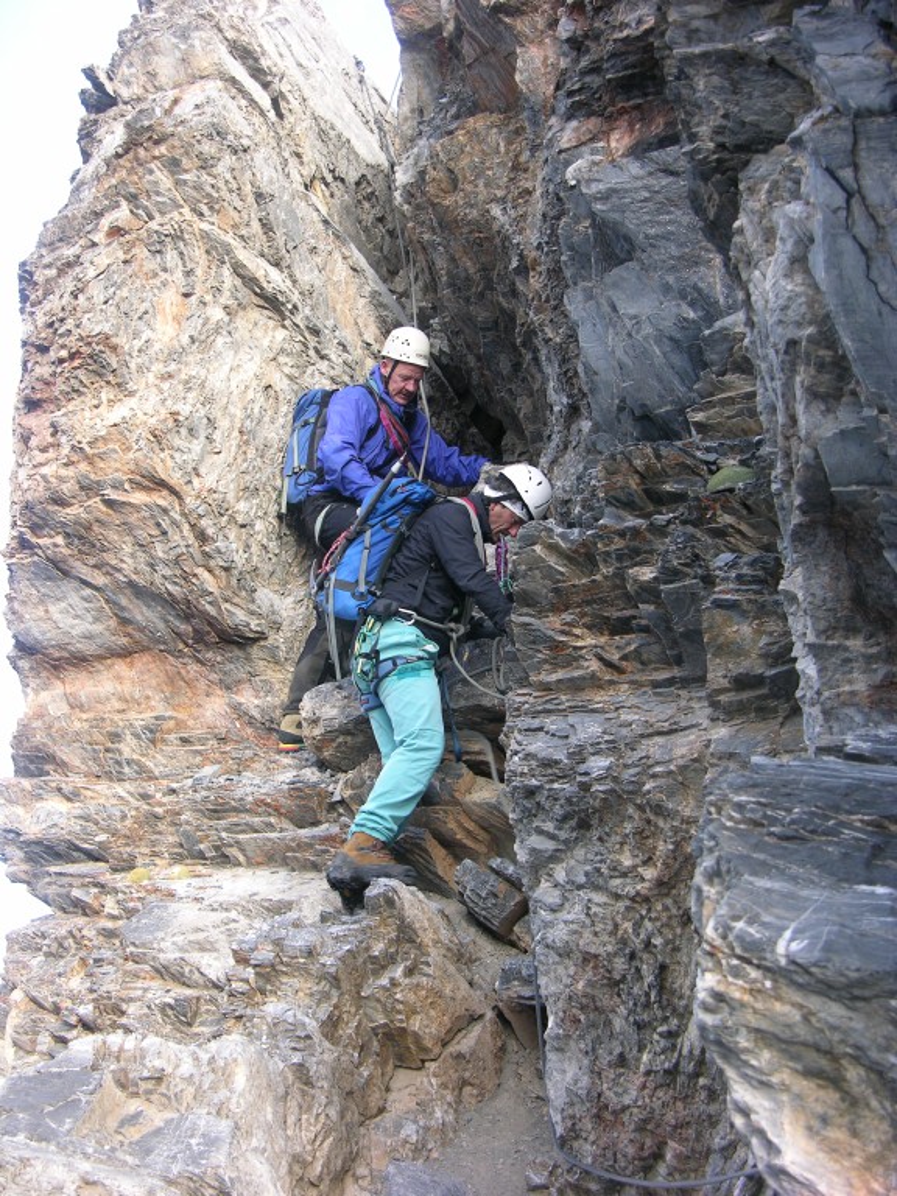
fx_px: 1866
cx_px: 448
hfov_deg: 27.0
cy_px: 598
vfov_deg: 35.5
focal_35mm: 54
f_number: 3.1
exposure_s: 1/52.8
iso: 50
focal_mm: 13.7
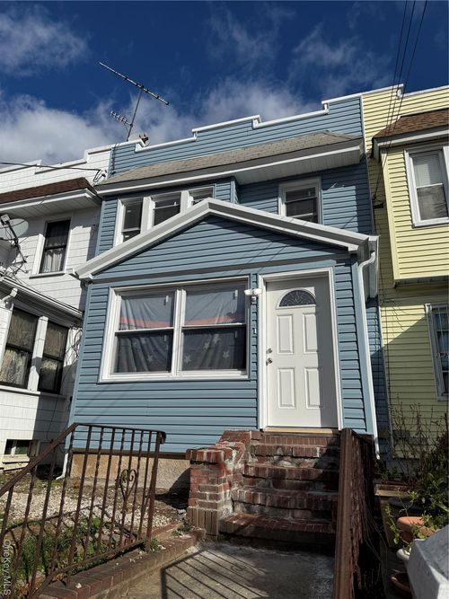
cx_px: 224
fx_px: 415
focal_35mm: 24
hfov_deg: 56.8
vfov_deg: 71.6
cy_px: 300
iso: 80
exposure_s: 1/10309
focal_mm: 6.76
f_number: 1.78
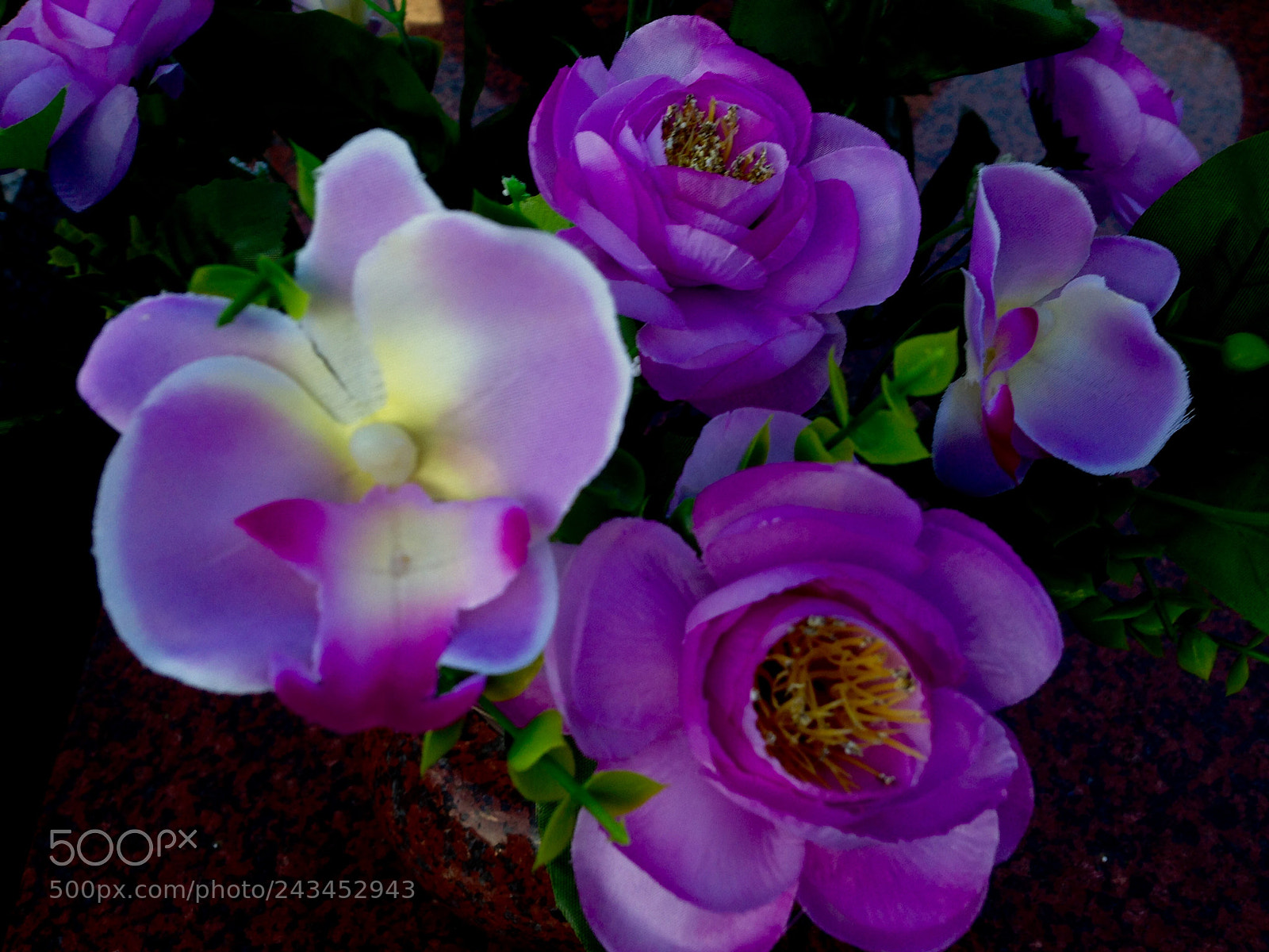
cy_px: 476
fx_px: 1210
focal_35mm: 33
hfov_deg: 55.4
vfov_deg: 42.9
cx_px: 634
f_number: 2.4
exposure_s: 1/189
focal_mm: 4.12
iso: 50
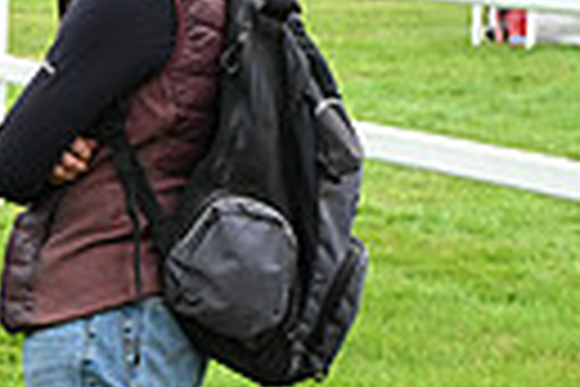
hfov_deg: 9.5
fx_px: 3270
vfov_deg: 6.8
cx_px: -540
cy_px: 169
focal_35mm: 203
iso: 3200
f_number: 5.6
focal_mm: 45
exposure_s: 1/1250
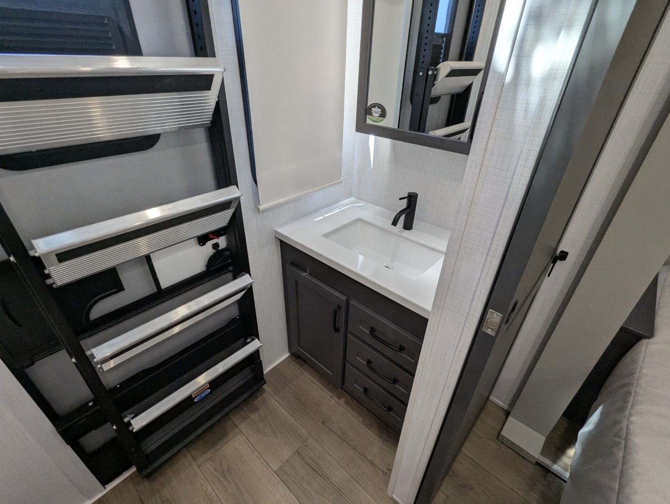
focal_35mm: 16
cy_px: 252
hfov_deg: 94.4
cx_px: 335
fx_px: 310
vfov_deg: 78.2
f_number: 2.2
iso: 158
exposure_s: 1/89.4
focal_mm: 2.35
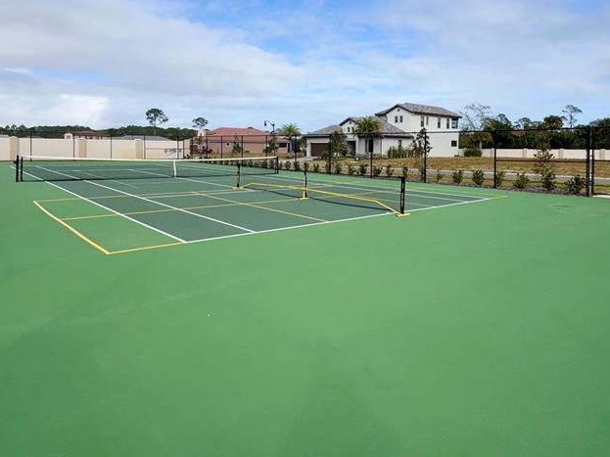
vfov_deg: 57.5
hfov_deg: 73.5
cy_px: 152
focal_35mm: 23
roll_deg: -0.3
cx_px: 261
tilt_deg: +0.3
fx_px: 405
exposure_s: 1/2415
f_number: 2.2
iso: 50
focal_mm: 2.22
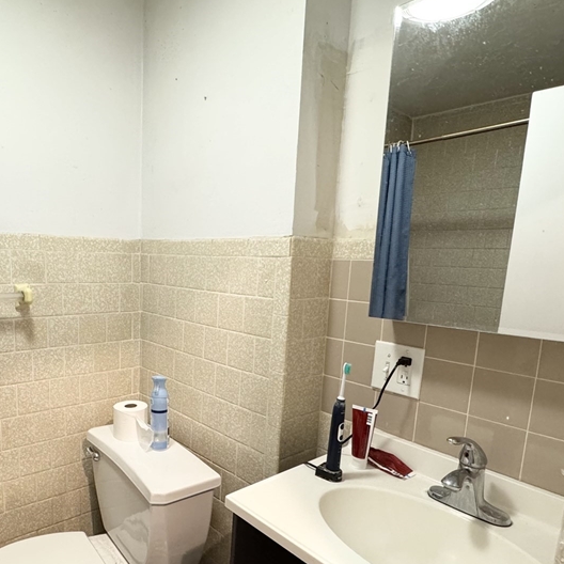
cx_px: 194
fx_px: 442
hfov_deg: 63.6
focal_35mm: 24
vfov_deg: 64.6
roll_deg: -1.1
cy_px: 328
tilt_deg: -9.9
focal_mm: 2.22
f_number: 2.2
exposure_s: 1/60
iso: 320
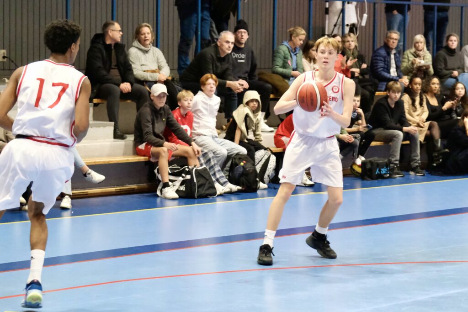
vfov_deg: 18.2
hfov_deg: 27.0
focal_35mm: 75
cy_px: 156
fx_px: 975
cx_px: 234
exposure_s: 1/500
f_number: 2.8
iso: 8000
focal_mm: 50
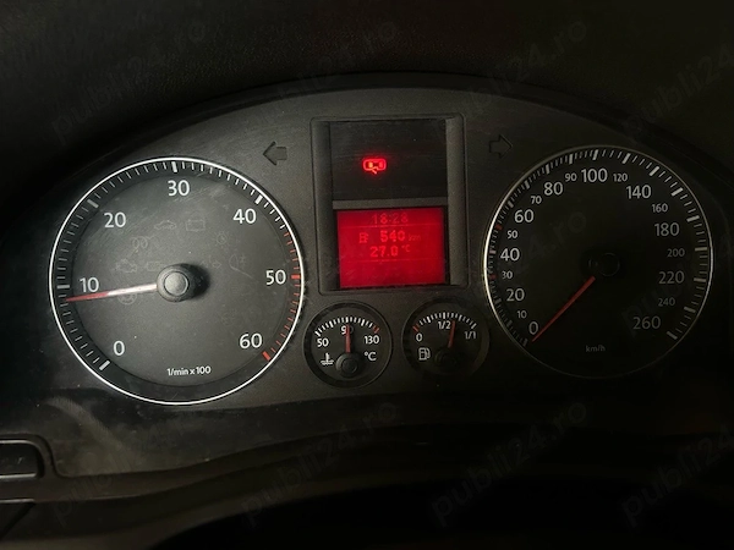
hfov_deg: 67.3
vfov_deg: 53.1
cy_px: 275
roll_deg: -0.1
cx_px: 367
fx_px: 551
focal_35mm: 26
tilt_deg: -22.8
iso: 250
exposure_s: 1/50
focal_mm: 5.7
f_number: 1.5
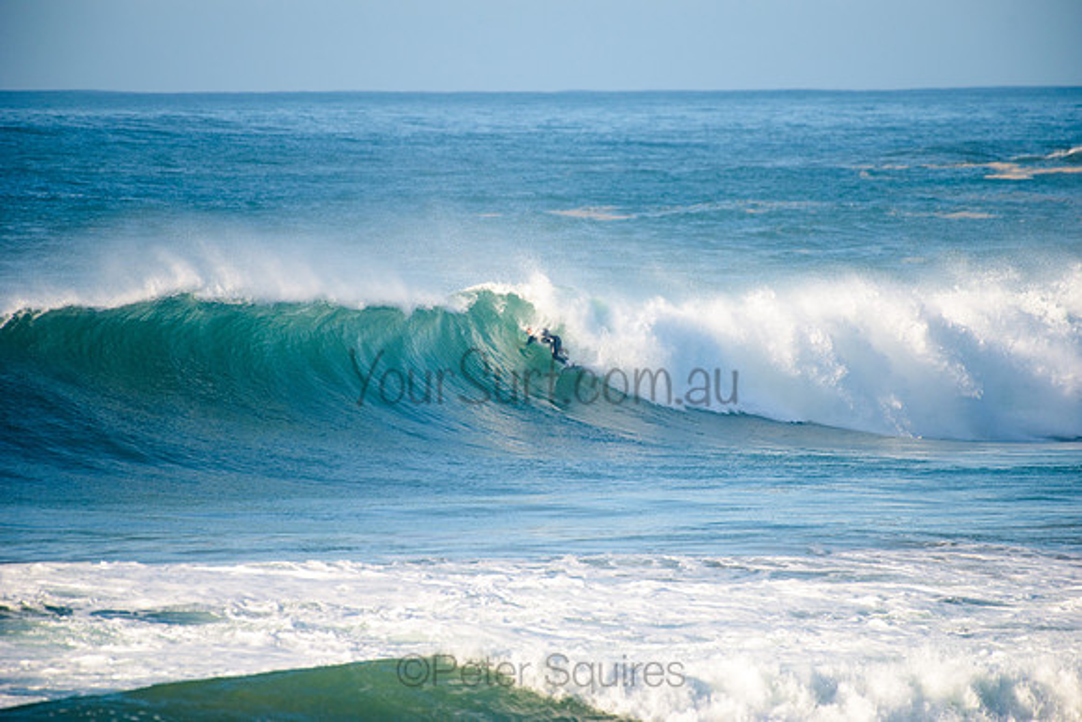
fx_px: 15031
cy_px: 361
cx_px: 541
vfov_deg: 2.8
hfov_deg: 4.1
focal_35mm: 500
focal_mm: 500
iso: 200
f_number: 5.6
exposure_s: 1/1600
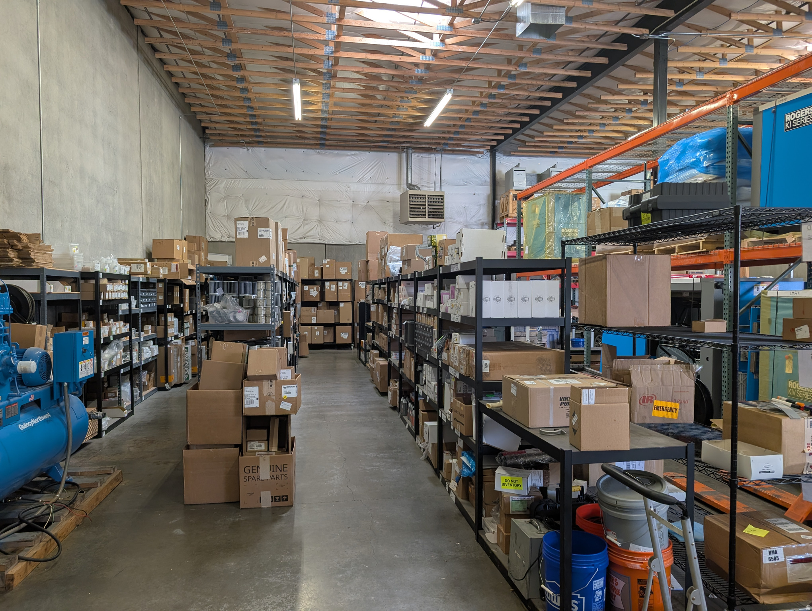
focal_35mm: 24
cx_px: 406
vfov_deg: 56.9
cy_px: 306
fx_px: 564
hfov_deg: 71.5
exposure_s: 1/81.2
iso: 196
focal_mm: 6.9
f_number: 1.68
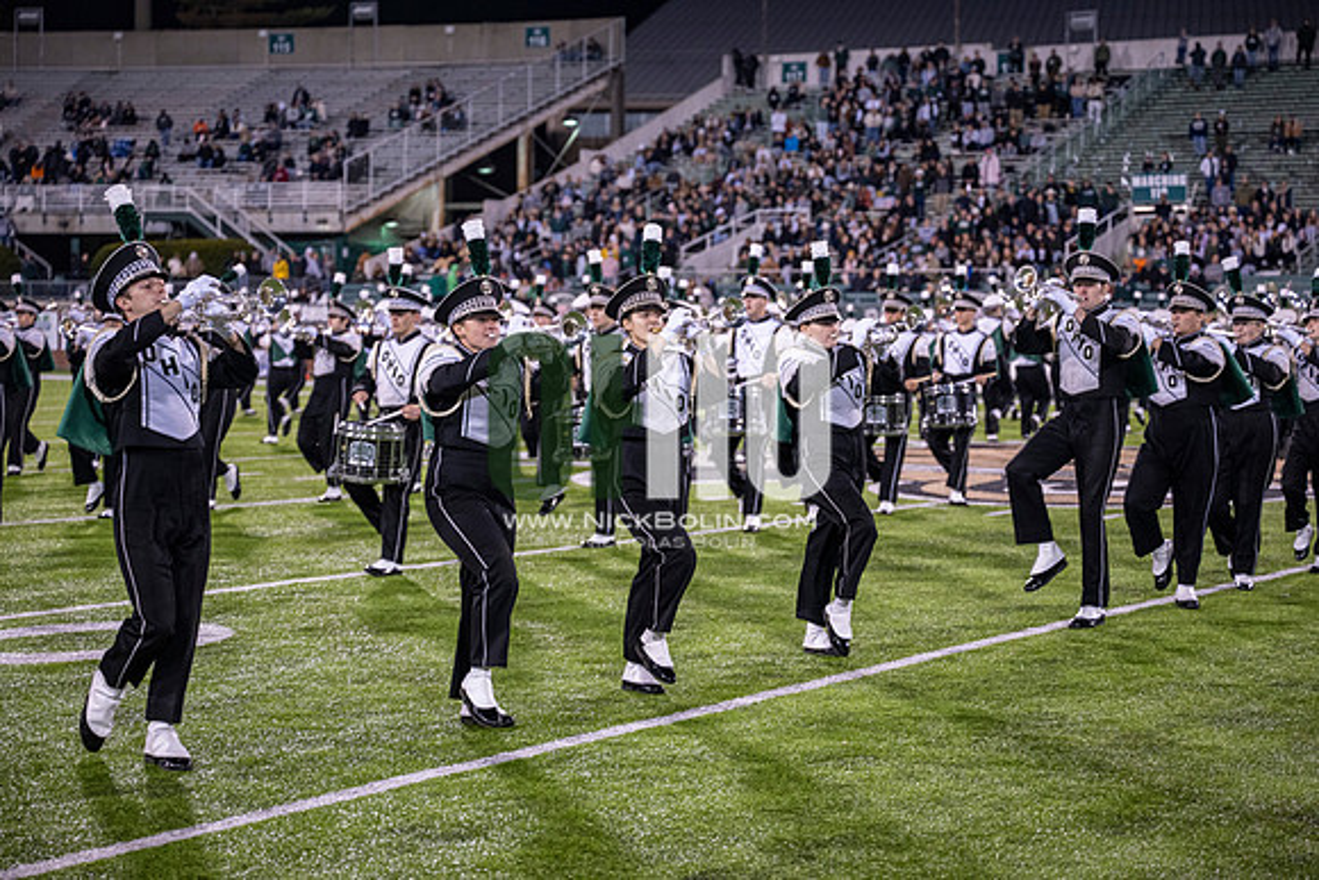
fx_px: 2565
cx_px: 660
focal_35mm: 70
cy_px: 440
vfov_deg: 19.5
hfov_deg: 28.8
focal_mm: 70
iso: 1250
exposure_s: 1/500
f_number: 3.2
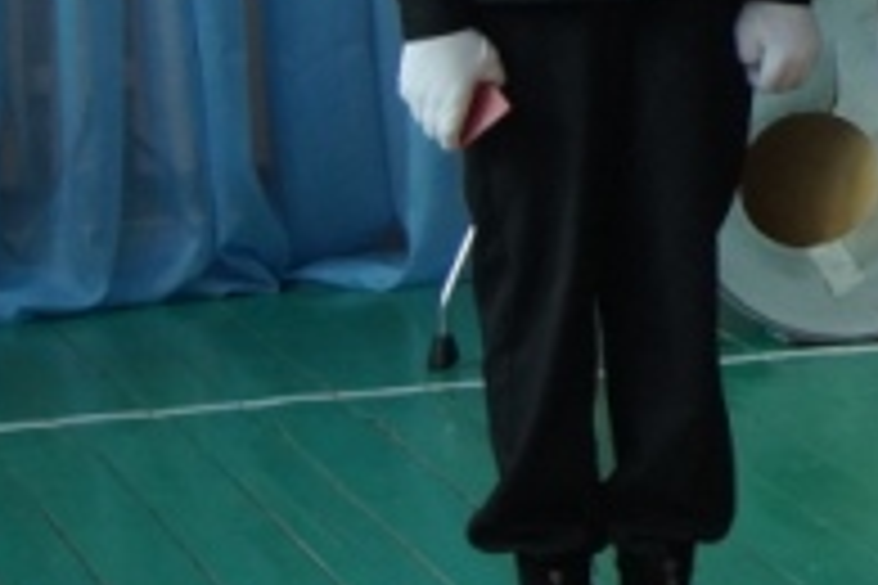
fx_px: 6722
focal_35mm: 276
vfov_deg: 4.9
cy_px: -549
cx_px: 2274
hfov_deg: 7.0
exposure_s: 1/160
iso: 500
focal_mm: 35
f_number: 4.5
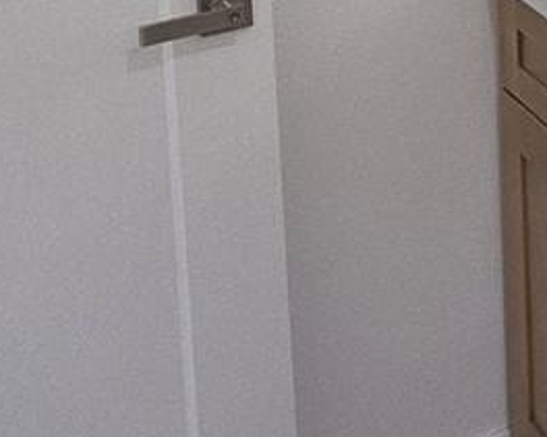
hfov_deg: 20.8
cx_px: 835
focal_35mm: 77
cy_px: -352
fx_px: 1246
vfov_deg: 16.6
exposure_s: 1/50
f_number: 2.2
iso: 64
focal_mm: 2.2
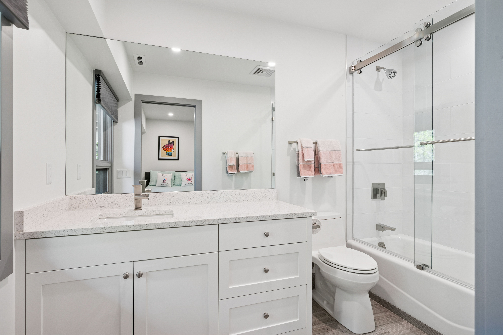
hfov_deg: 90.0
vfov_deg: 67.3
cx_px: 252
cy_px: 168
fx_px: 251
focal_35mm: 18
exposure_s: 1/20
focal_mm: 18
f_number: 9
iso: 400
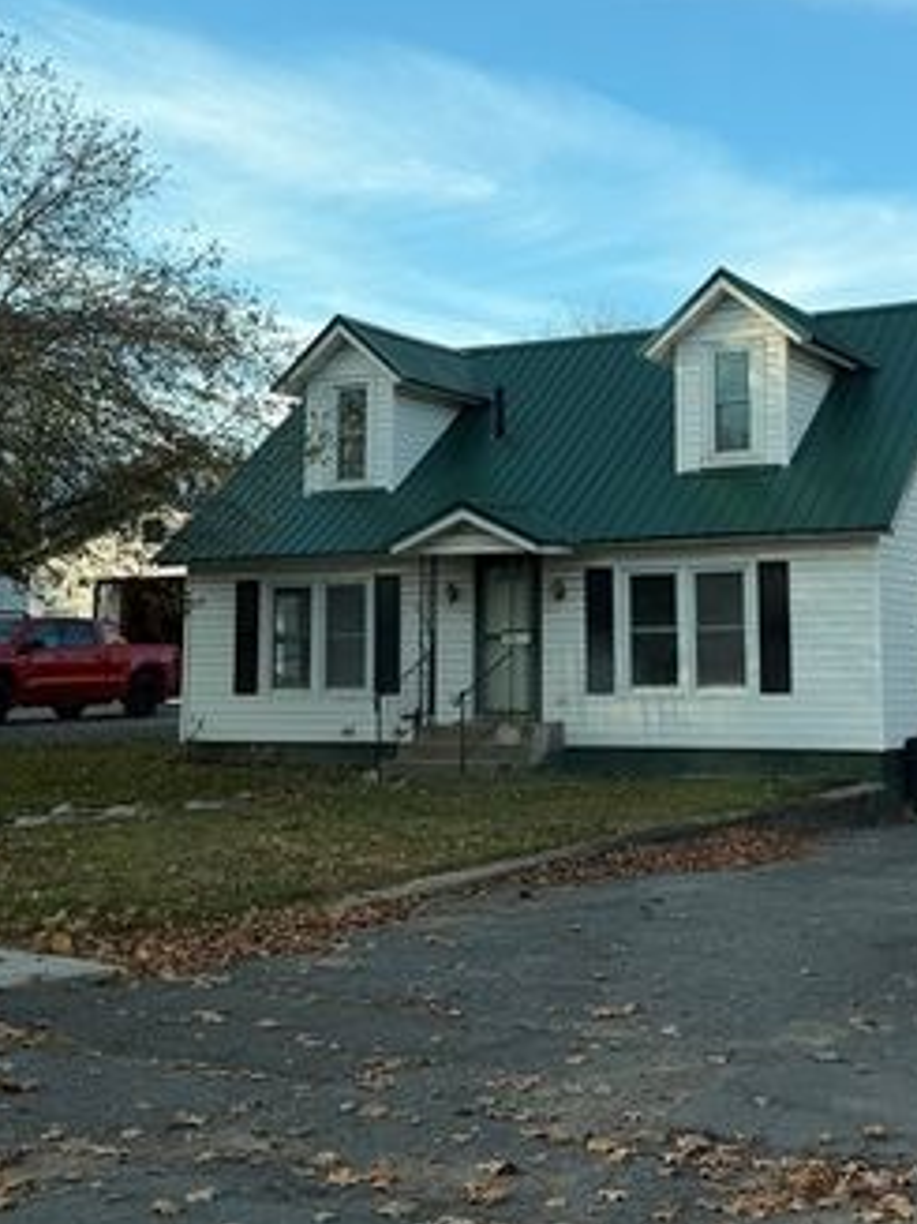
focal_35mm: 49
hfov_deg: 29.5
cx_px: 588
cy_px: 455
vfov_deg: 38.7
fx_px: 1732
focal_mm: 6.76
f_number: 1.78
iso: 80
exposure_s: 1/1211
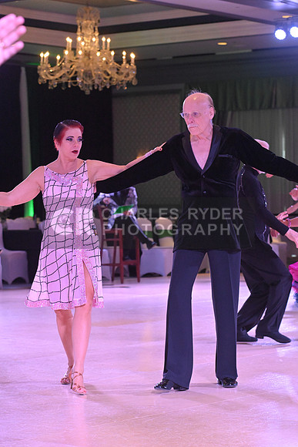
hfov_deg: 12.5
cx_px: 149
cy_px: 224
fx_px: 1365
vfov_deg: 18.6
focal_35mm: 110
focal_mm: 110
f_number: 6.3
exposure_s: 1/400
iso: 5000
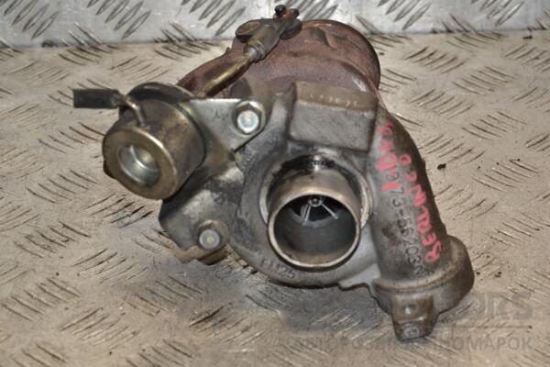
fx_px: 1719
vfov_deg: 12.2
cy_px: 184
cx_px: 275
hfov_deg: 18.2
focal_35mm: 112
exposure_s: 1/200
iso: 800
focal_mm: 75
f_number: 8
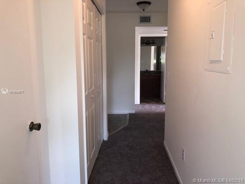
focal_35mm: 28
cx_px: 122
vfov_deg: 49.7
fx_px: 198
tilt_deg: -8.6
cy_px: 92
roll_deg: -0.4
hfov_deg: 63.4
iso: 20
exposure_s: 1/19
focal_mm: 3.99
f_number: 1.8
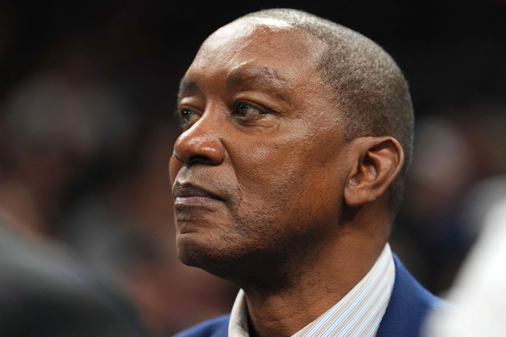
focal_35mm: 210
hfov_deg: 9.8
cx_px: 255
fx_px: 2951
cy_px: 166
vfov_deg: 6.5
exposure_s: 1/640
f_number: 3.2
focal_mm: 200
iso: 2000
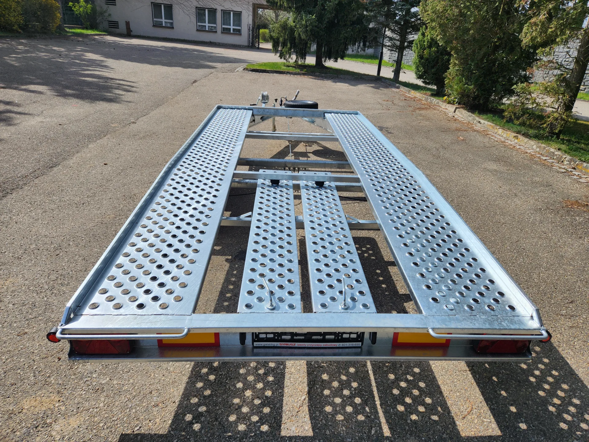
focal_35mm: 23
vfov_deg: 58.9
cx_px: 294
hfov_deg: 73.9
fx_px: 391
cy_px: 221
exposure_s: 1/3291
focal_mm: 5.4
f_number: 1.8
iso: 20
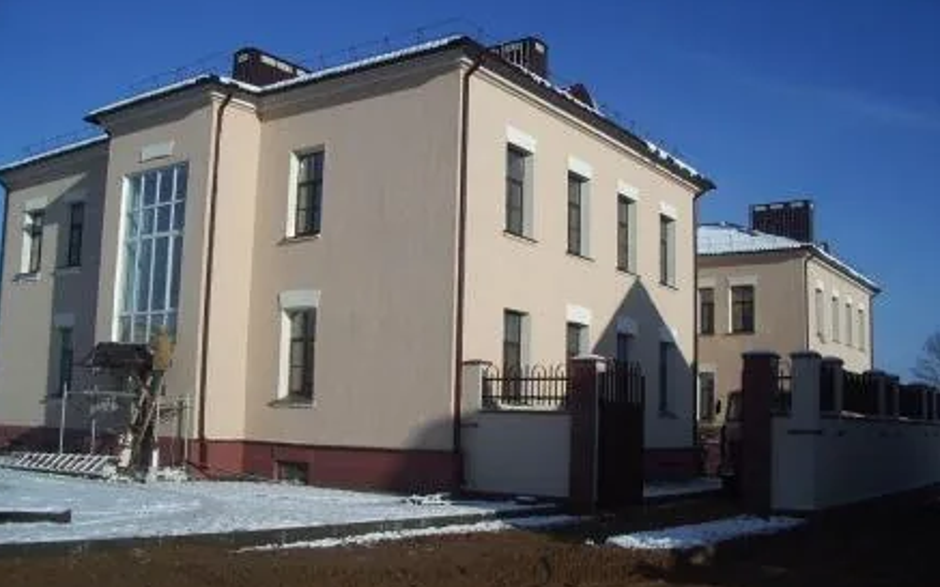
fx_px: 973
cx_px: 460
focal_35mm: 38
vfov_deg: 33.5
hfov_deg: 51.5
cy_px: 325
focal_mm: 5.8
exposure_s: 1/640
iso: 50
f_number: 4.3
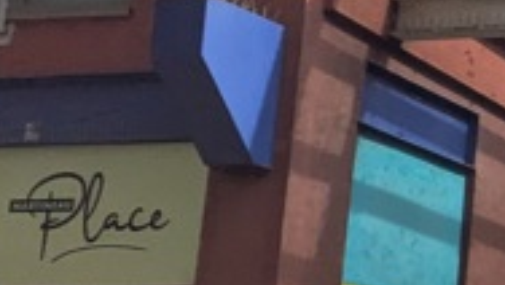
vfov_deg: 14.3
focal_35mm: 83
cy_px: 293
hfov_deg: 16.7
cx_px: 1088
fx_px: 1112
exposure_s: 1/2833
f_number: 2.2
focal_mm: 1.85
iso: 46
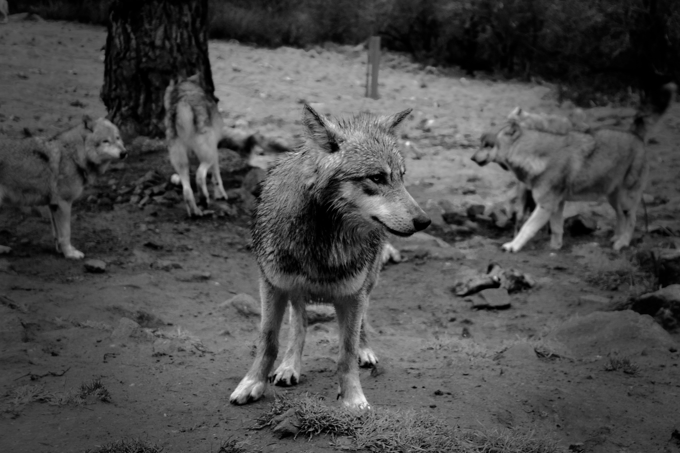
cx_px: 340
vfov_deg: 16.6
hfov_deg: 24.6
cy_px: 226
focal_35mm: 82
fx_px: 1558
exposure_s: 1/80
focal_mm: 55
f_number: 5.6
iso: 400
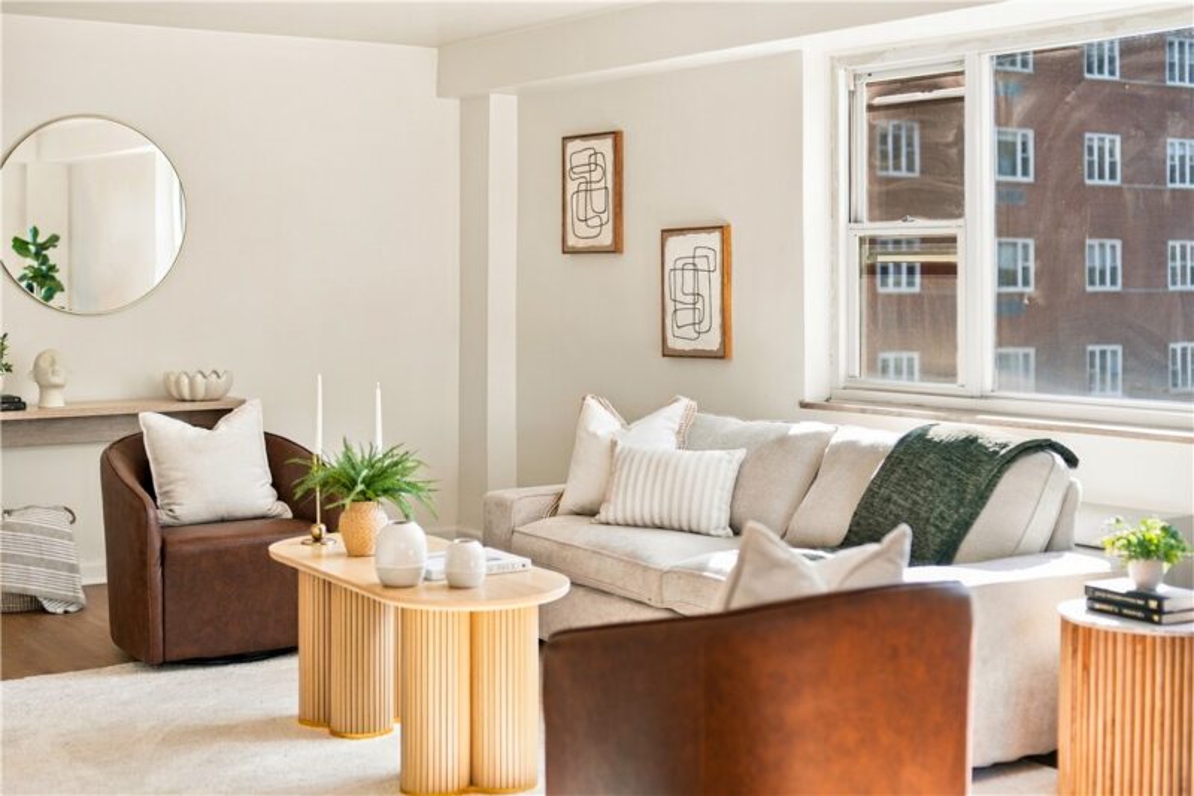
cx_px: 597
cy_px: 398
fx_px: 1658
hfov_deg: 39.6
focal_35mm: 50
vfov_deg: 27.0
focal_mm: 50
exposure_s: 1/250
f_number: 2
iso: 100
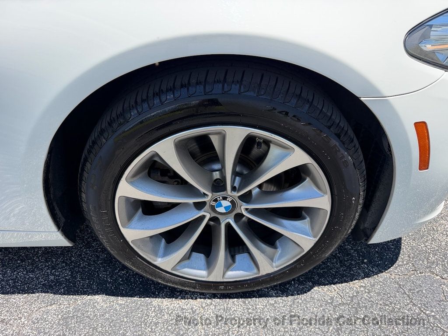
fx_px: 311
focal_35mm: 24
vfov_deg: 56.8
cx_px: 224
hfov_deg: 71.6
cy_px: 168
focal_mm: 6.76
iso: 100
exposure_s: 1/2169
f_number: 1.78
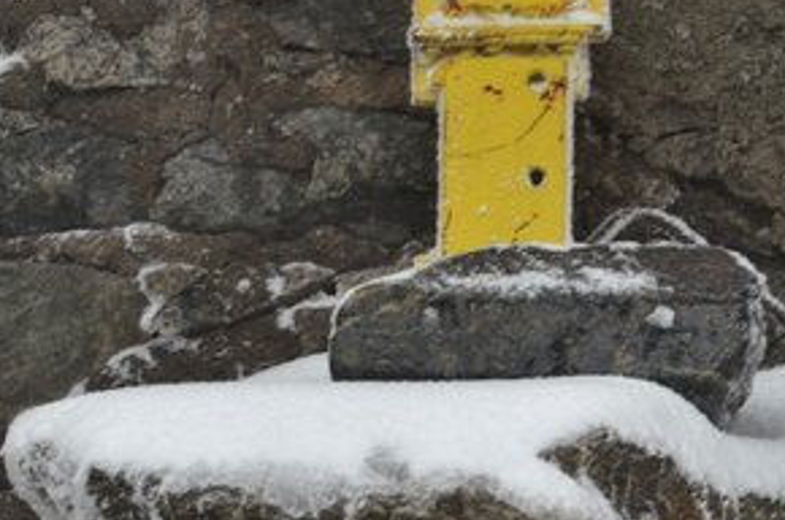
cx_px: 815
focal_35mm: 215
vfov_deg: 6.3
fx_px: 4678
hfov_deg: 9.5
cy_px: 618
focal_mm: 52
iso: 320
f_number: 9
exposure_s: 1/125
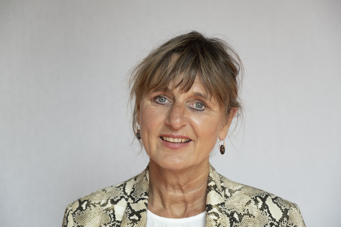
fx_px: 729
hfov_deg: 26.3
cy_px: 114
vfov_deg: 17.7
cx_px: 170
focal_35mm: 77
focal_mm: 51.6
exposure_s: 1/160
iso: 320
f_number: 2.8
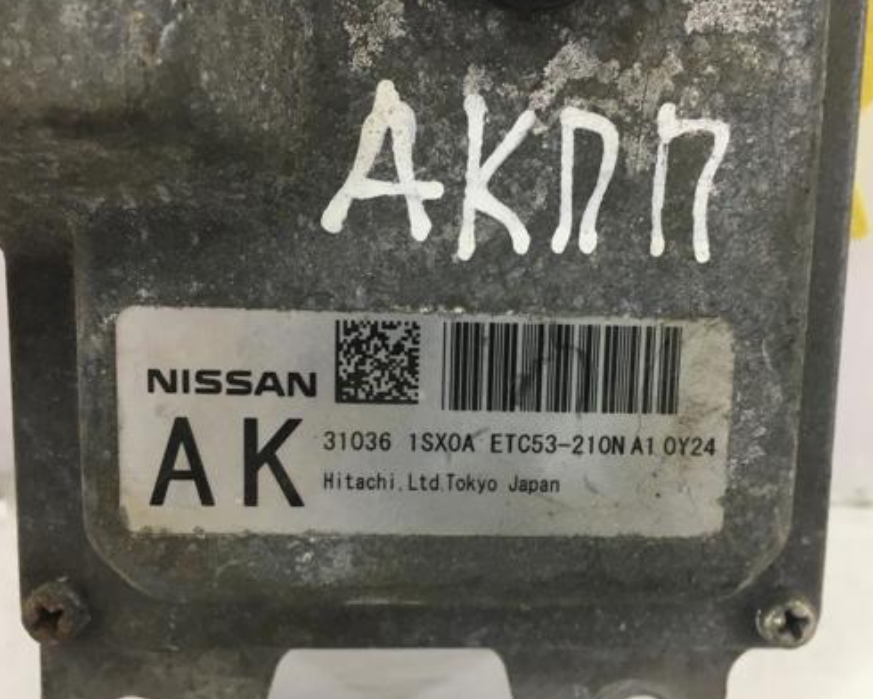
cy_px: 382
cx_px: 476
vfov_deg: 40.1
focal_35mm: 37
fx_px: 956
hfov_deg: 49.0
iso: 25
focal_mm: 4.15
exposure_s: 1/33
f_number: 2.2
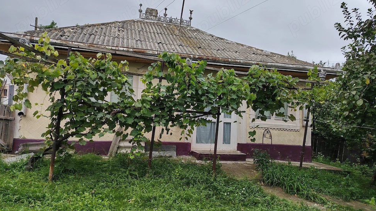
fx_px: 269
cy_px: 108
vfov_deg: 42.9
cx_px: 193
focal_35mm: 27
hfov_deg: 69.8
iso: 100
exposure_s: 1/214
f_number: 1.75
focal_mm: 5.25
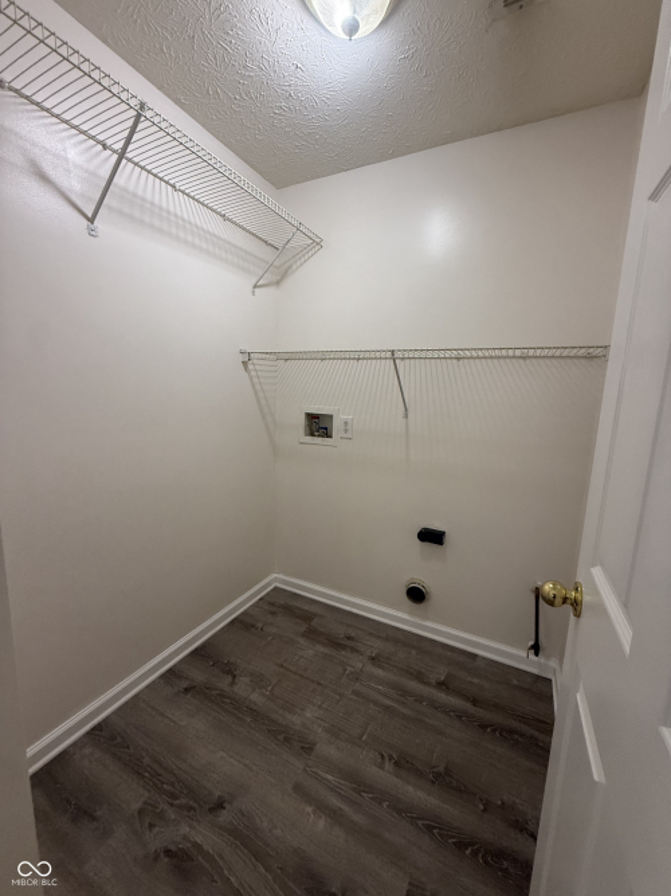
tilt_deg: -8.1
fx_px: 362
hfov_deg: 85.7
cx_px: 336
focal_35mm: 14
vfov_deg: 102.1
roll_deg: -2.0
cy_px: 448
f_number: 2.2
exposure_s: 1/120
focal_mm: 2.22
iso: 320
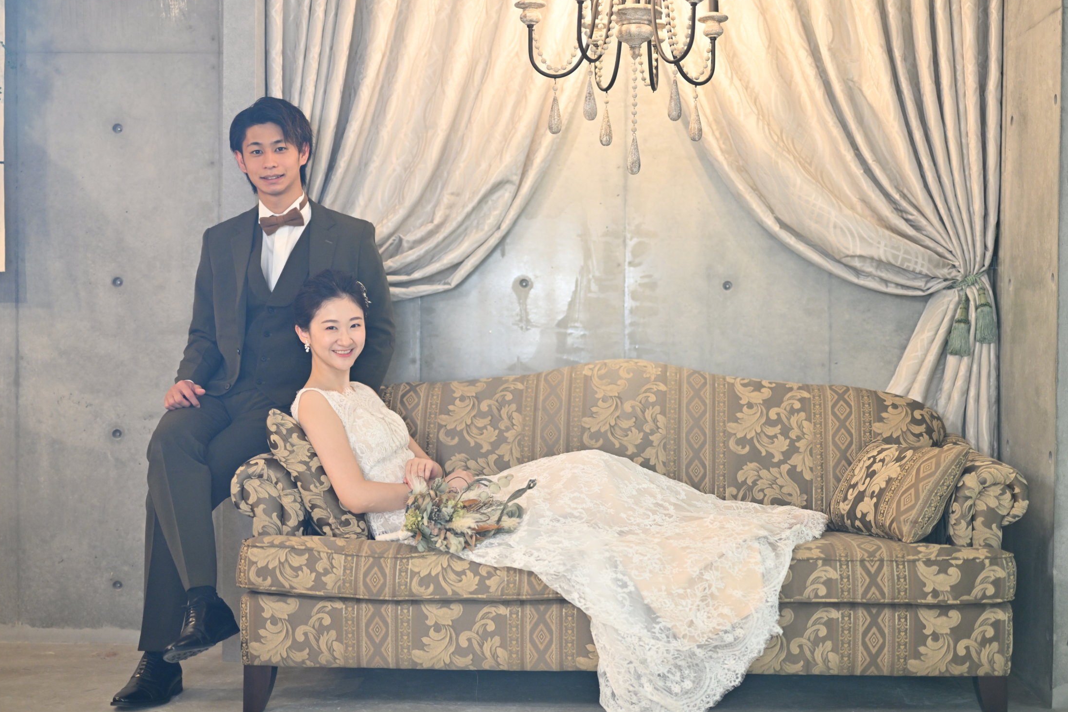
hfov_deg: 34.5
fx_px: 1721
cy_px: 367
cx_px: 567
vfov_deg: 23.4
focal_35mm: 58
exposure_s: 1/160
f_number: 1.3
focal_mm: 50
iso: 1000
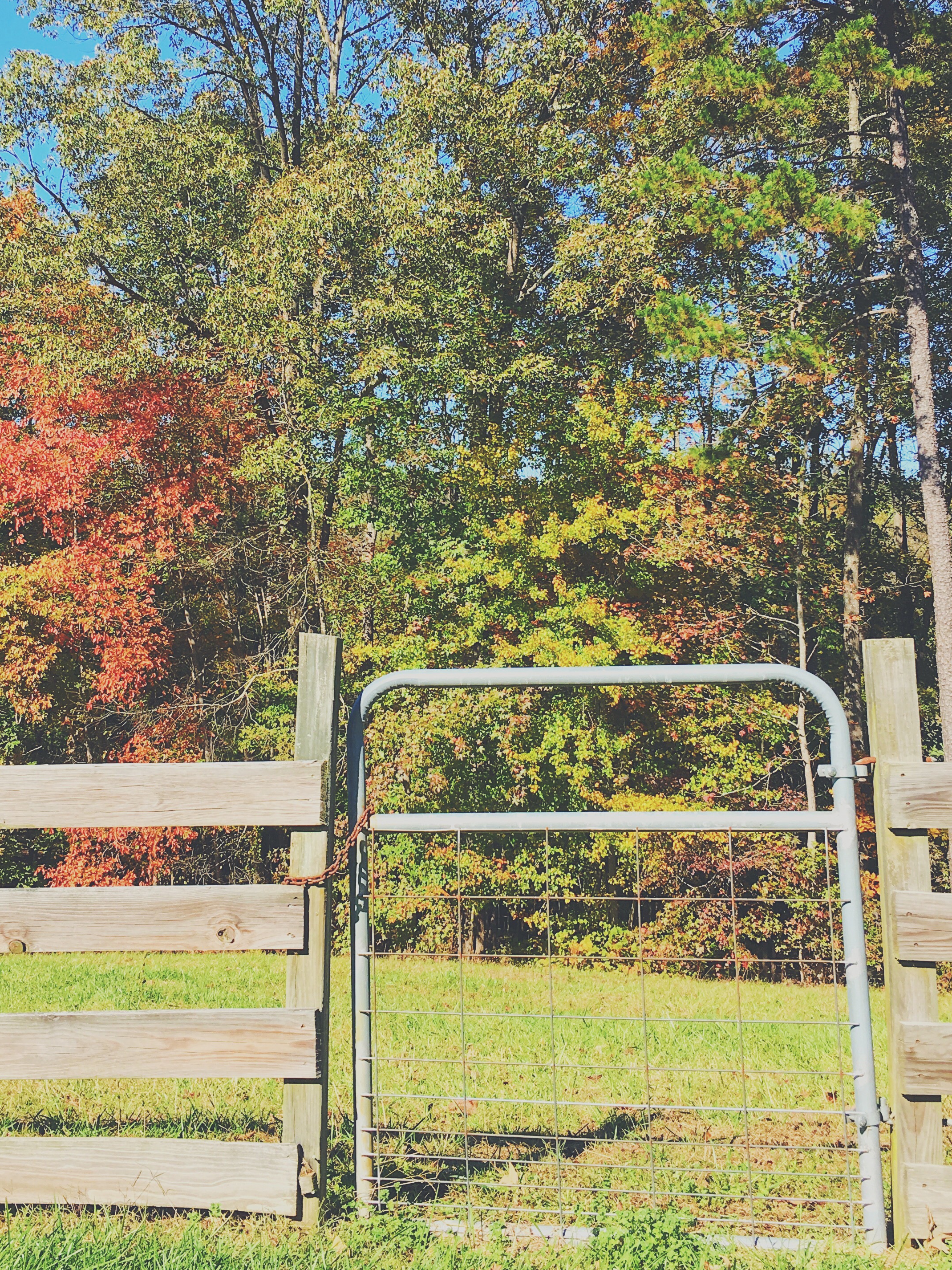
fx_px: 1503
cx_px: 393
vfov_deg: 45.3
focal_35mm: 41
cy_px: 468
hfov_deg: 35.0
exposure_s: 1/836
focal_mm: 4.15
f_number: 2.2
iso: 25
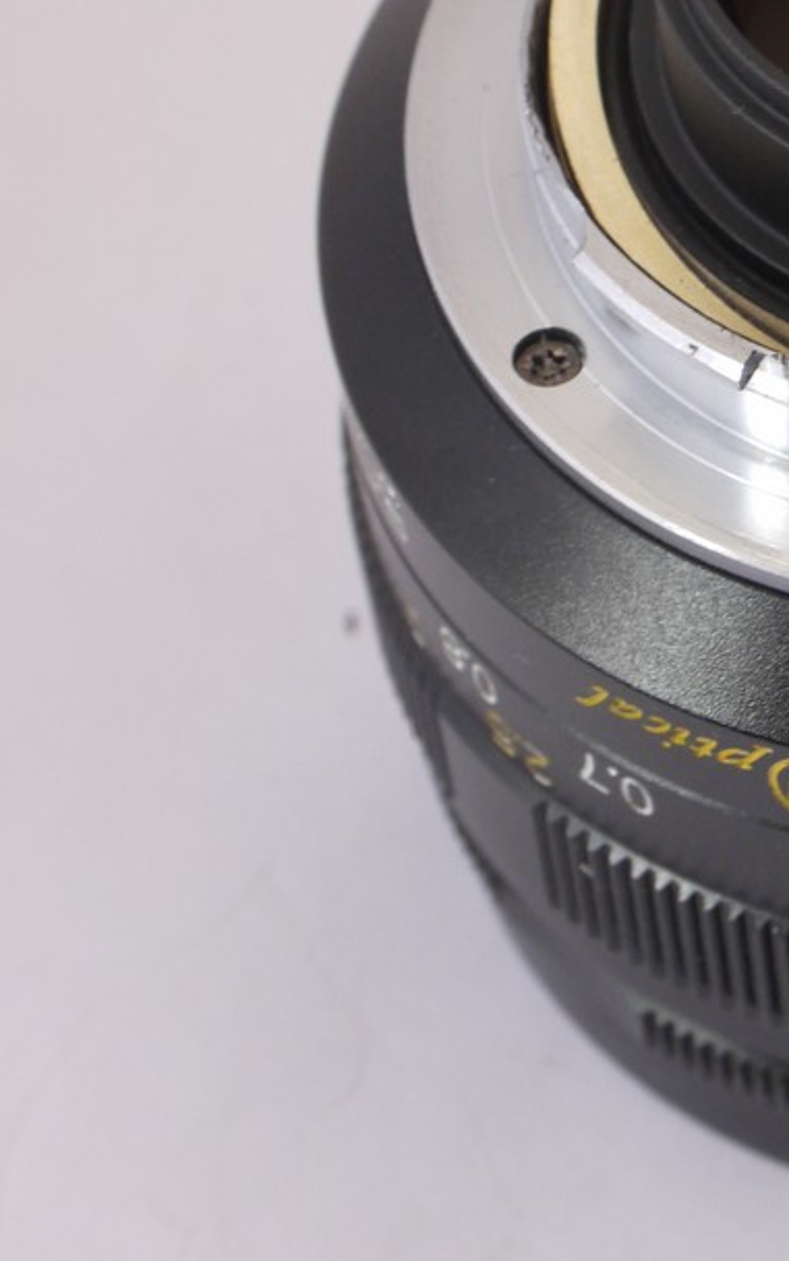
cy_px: 383
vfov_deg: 12.5
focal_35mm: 167
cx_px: 1182
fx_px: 5741
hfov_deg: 7.7
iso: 400
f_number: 10
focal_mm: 40
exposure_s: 1/8
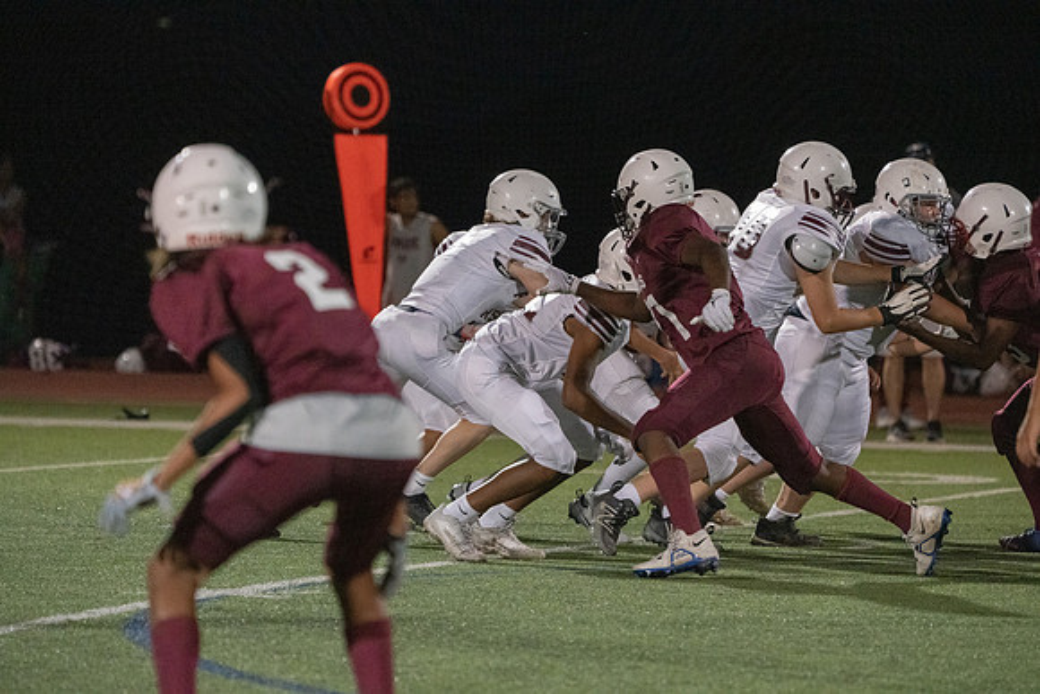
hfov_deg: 6.9
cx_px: 520
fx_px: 8668
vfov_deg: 4.6
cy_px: 347
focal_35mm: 300
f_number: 5.6
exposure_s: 1/1000
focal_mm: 300
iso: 16000
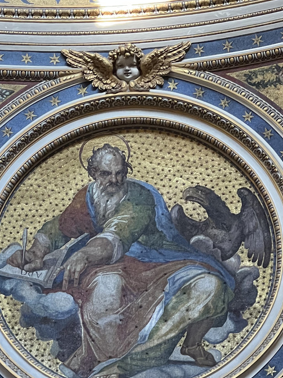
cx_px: 134
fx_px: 2060
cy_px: 159
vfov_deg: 10.5
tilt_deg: +42.2
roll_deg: +0.0
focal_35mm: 189
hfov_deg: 7.9
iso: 320
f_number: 2.8
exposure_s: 1/50
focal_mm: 9
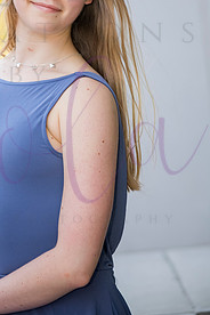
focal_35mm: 196
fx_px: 1715
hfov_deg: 7.0
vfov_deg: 10.5
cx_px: 43
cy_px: 73
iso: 800
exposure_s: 1/400
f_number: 4.5
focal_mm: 120
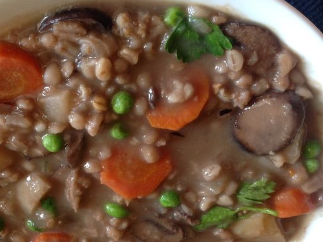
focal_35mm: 47
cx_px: 132
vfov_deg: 30.8
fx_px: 439
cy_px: 150
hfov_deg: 40.3
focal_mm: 4.28
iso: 50
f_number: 2.4
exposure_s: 1/24
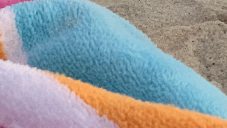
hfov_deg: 7.0
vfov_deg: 4.0
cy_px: -220
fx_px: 1800
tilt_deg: +0.0
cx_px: 394
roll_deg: -0.5
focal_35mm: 299
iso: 125
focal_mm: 6
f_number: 2.4
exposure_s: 1/75
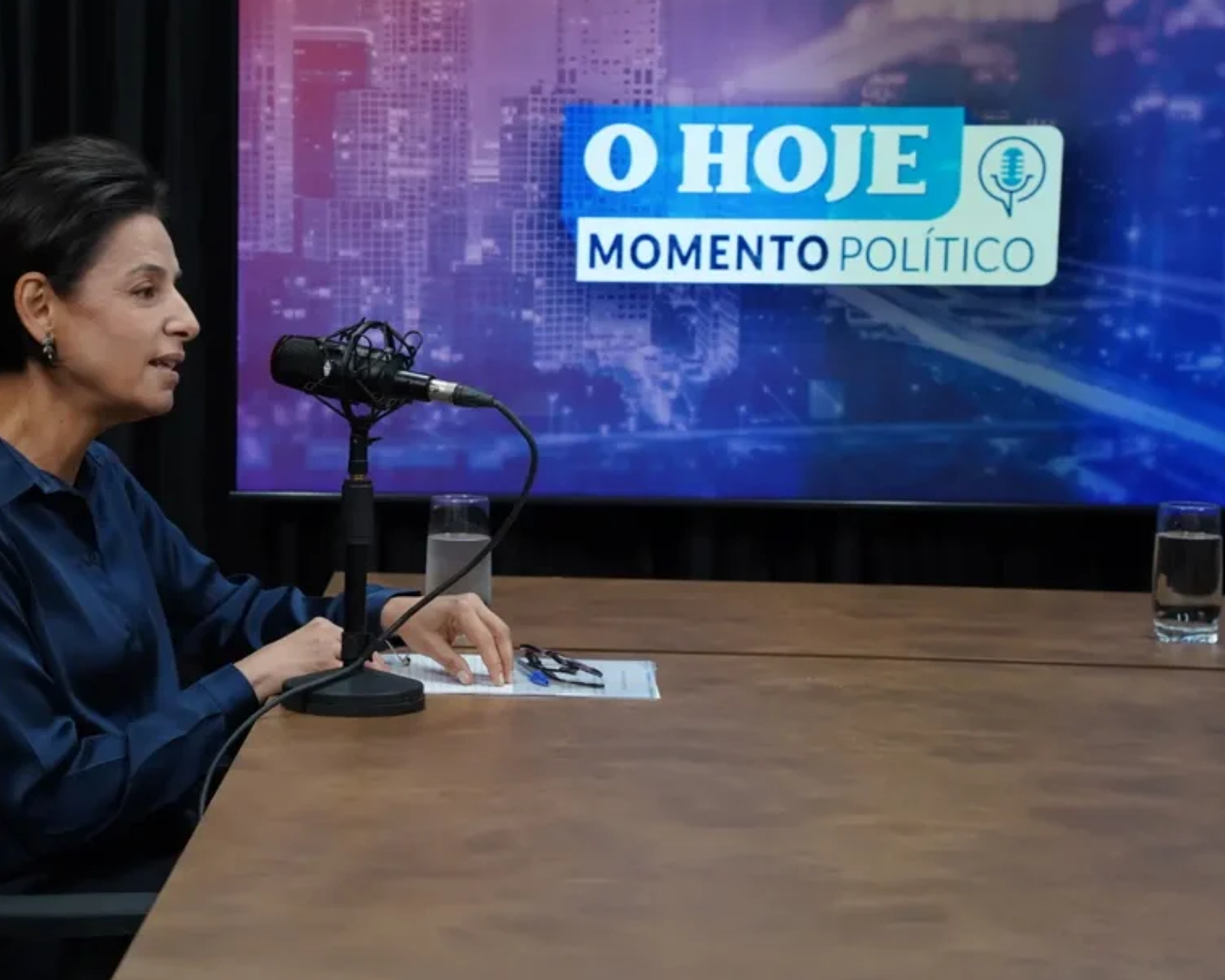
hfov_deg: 21.4
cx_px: 429
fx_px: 3227
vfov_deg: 17.3
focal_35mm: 89
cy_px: 433
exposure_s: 1/80
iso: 800
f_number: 5.6
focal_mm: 70
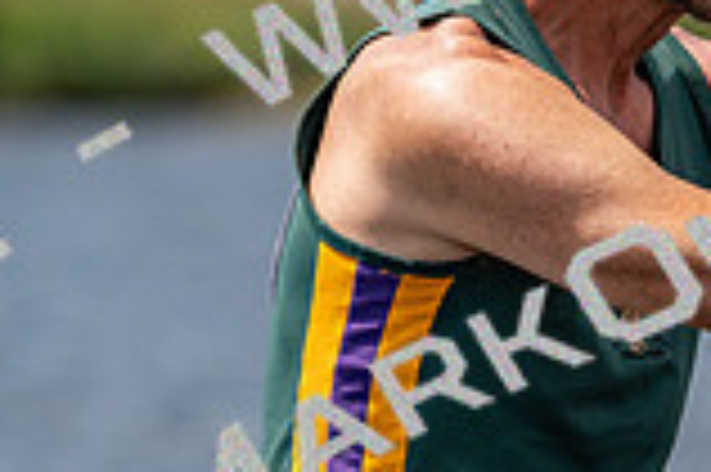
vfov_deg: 1.0
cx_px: 760
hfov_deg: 1.5
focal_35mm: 1417
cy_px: 119
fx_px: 27956
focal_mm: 385
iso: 250
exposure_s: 1/1600
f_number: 6.3
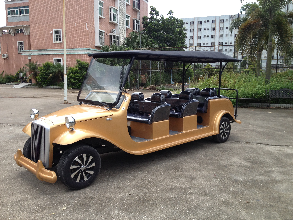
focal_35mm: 35
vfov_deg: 40.7
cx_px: 146
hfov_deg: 52.6
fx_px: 296
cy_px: 110
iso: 50
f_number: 2.4
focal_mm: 4.28
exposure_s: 1/593
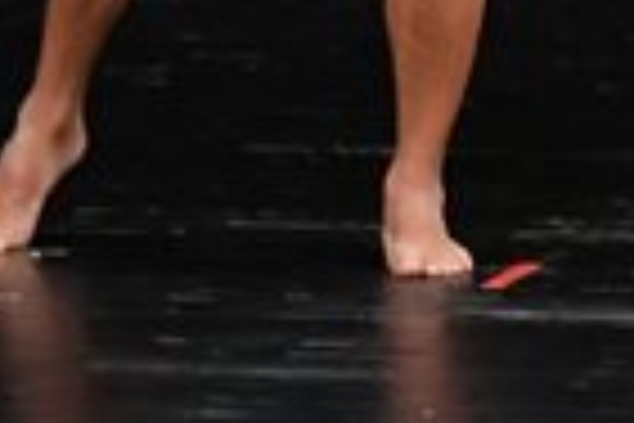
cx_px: 1279
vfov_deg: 1.2
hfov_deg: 1.7
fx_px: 20991
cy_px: -382
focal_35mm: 1192
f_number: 5.6
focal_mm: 145
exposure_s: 1/400
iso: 3200
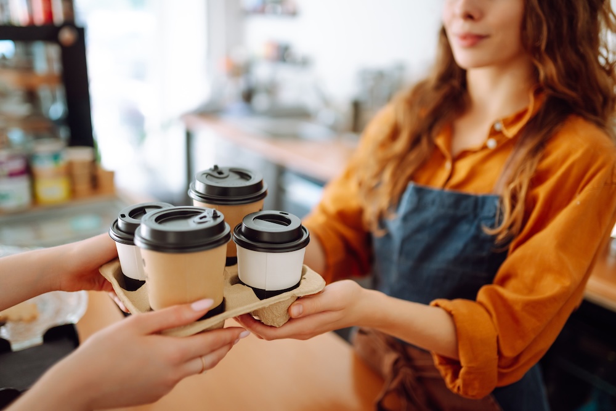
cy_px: 206
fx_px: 599
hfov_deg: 54.4
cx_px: 308
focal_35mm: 35
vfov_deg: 37.9
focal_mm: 35
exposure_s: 1/640
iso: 320
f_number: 1.4
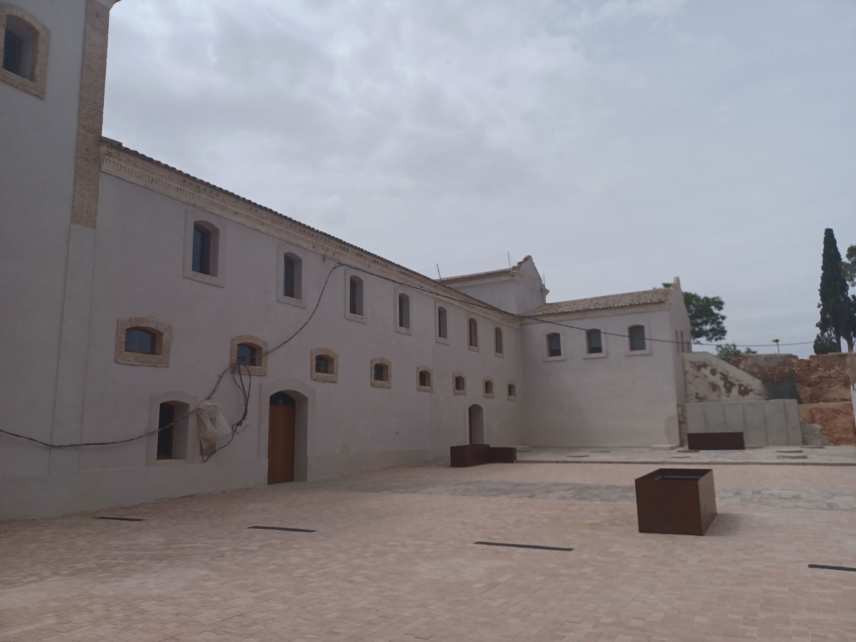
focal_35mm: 25
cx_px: 428
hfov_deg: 69.4
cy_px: 321
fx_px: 618
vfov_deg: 54.9
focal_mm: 4.6
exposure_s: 1/973
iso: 32
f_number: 1.8
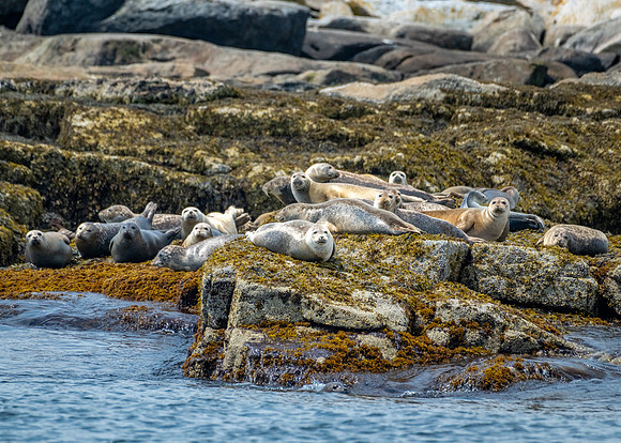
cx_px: 296
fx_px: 10755
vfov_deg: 2.4
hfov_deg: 3.3
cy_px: 214
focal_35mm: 610
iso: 1000
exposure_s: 1/4000
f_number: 5.6
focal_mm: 500
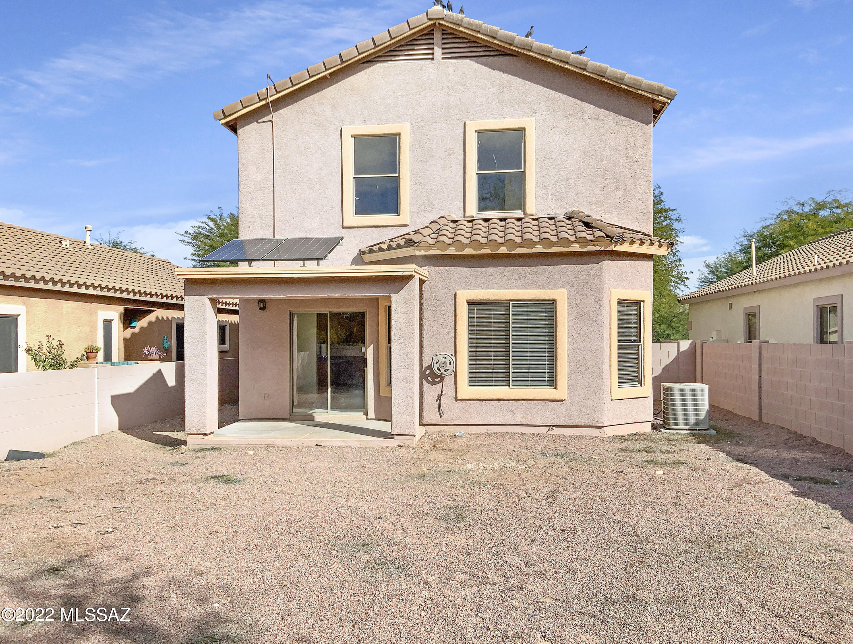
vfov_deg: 48.4
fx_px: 716
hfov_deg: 61.5
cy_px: 322
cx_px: 426
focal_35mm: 29
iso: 20
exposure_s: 1/3125
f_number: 1.8
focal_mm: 3
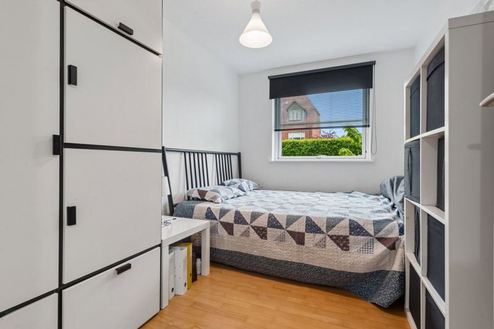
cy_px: 164
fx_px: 247
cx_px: 247
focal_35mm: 18
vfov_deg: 67.4
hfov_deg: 90.0
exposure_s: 1/1.67
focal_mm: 18
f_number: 10
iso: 200
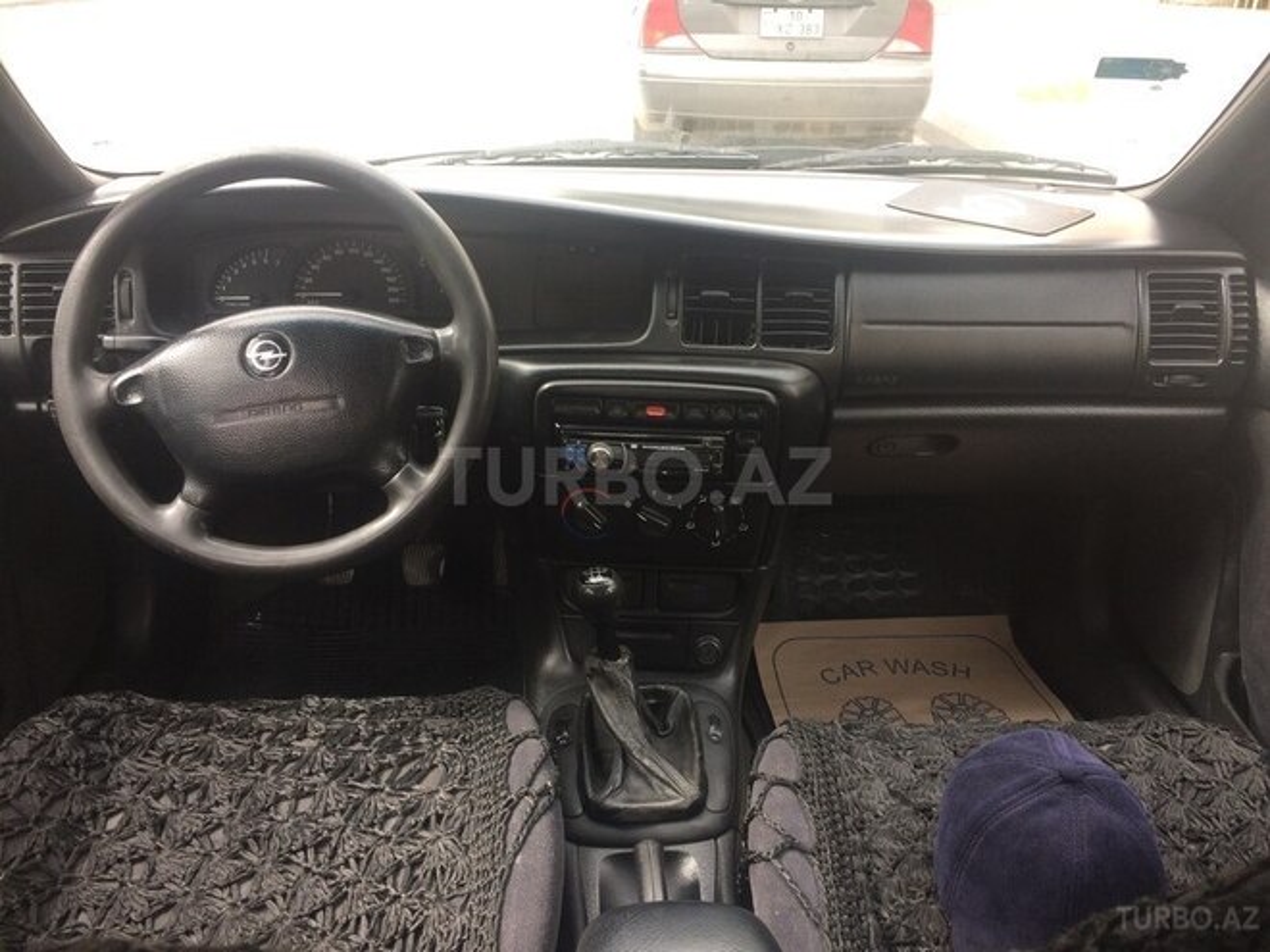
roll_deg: +0.2
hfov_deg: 61.7
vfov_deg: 48.2
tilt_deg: -27.1
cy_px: 476
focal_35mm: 29
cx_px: 635
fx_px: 1064
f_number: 2.2
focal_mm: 4.15
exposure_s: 1/100
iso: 40
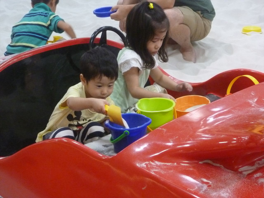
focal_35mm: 85
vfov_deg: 17.4
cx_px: 132
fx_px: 648
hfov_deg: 23.0
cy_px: 99
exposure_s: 1/50
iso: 800
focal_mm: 15.2
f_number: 5.7
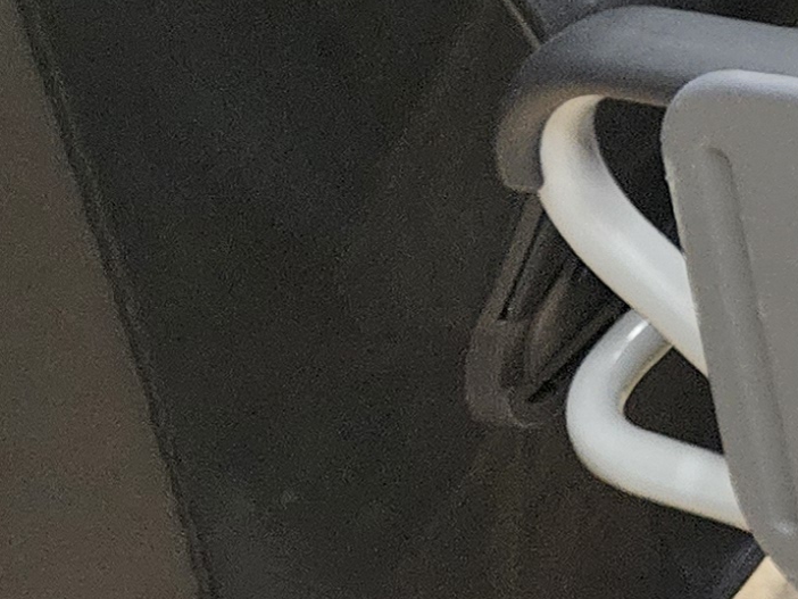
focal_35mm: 131
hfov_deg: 11.5
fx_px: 3021
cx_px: 2103
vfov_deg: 10.6
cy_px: -491
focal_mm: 5.4
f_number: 1.8
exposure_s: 1/120
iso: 800
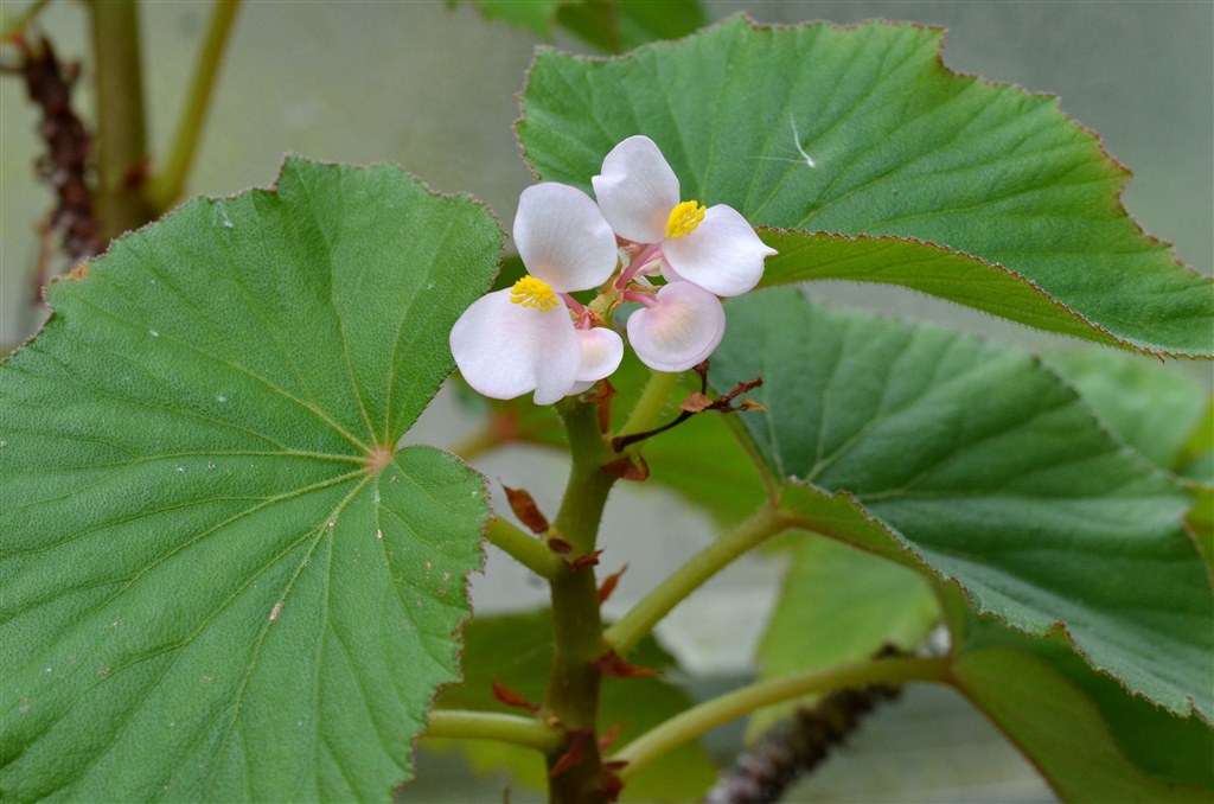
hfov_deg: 16.1
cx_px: 607
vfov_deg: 10.7
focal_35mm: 128
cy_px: 402
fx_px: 4290
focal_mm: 85
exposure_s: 1/160
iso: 1000
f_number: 8
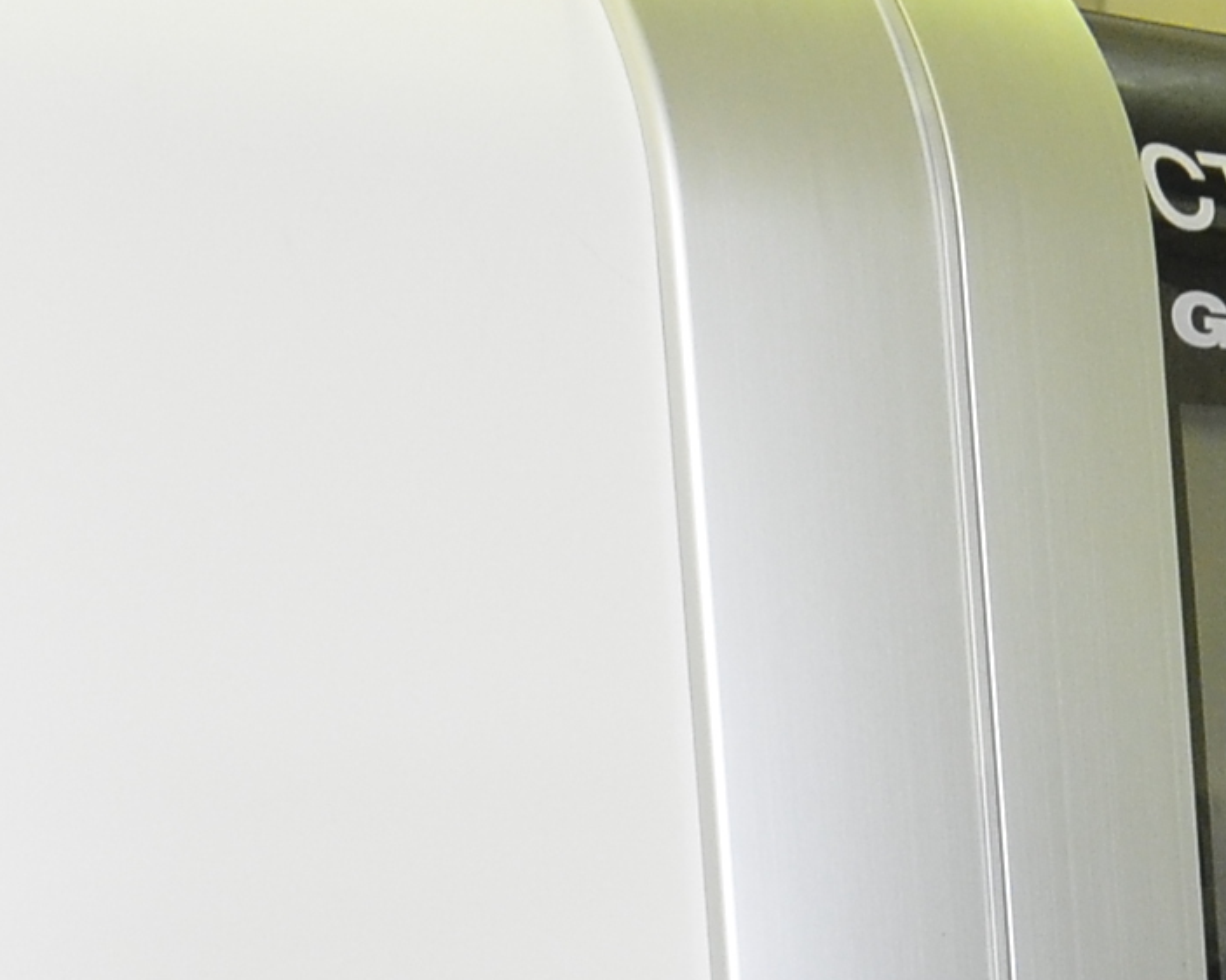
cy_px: 1681
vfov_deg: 10.9
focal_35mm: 133
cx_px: 841
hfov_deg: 14.5
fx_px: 4825
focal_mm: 18
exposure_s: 1/13
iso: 1000
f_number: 3.5
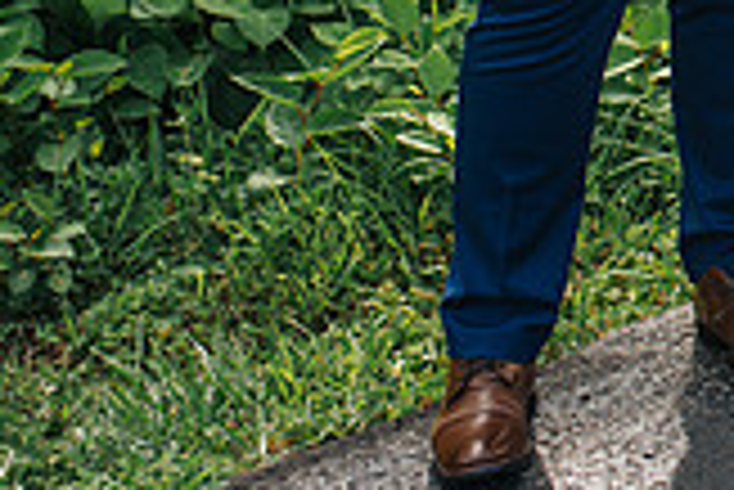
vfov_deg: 9.4
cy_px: -398
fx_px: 2837
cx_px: 1222
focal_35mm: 139
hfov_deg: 13.5
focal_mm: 35
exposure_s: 1/250
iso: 100
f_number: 3.2
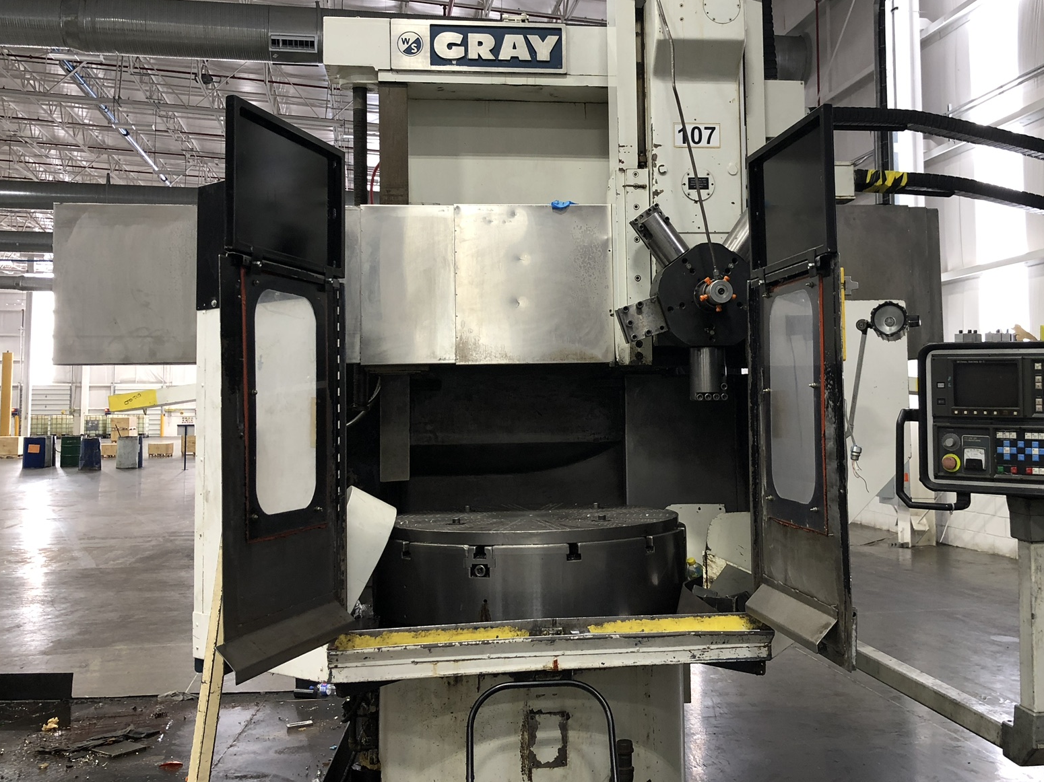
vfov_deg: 38.6
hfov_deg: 50.0
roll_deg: +0.5
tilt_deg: +5.1
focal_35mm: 37
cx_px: 588
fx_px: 1116
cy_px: 331
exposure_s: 1/24
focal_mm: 4
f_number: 1.8
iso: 40
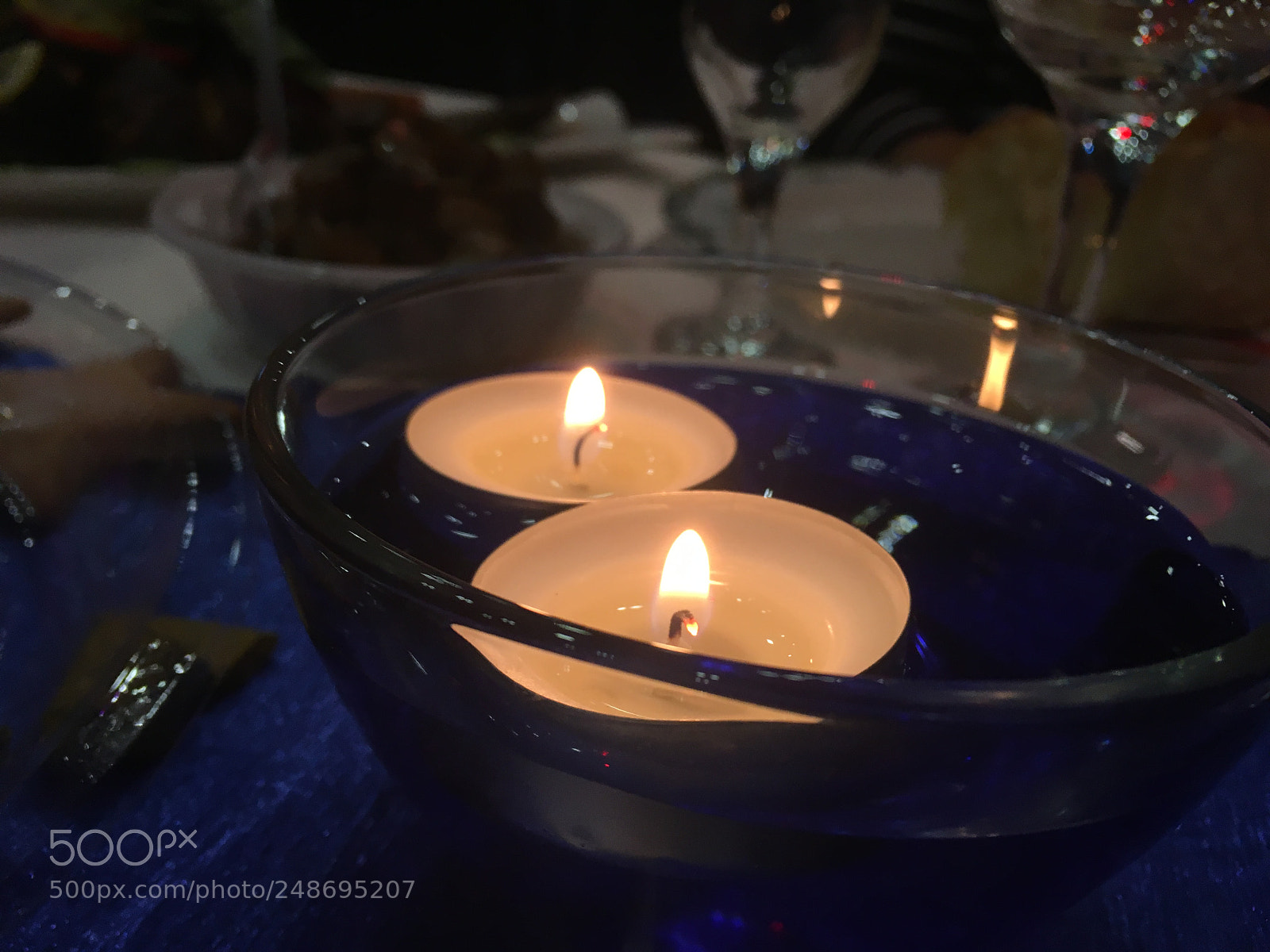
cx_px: 635
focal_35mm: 29
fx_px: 1064
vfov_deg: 48.2
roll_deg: -5.6
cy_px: 476
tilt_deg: -25.1
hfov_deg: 61.7
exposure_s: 1/33
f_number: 2.2
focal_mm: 4.15
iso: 40
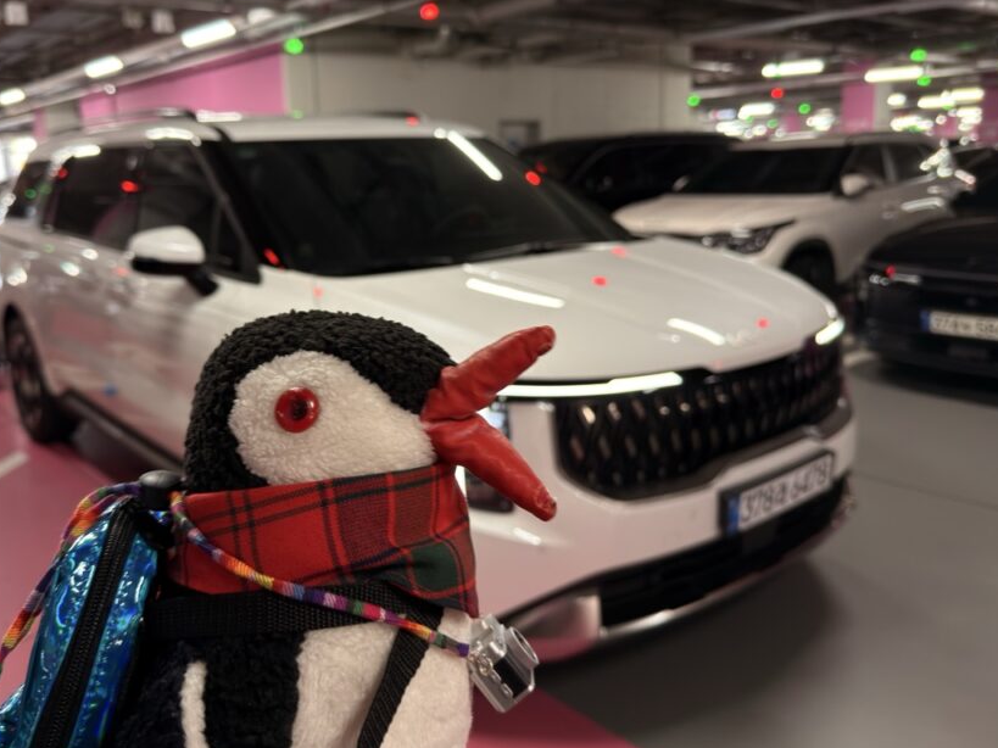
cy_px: 331
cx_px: 411
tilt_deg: -10.1
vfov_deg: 46.7
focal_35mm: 30
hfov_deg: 59.6
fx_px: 865
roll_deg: +2.4
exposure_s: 1/40
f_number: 1.78
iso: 200
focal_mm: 6.76
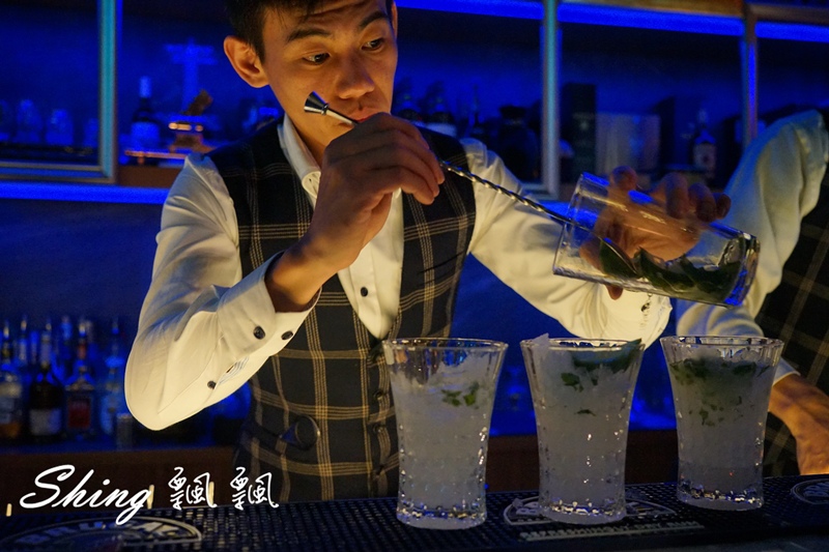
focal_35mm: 35
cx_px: 414
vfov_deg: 37.8
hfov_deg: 54.4
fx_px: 806
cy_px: 276
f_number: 4
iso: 4000
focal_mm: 35
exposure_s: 1/60
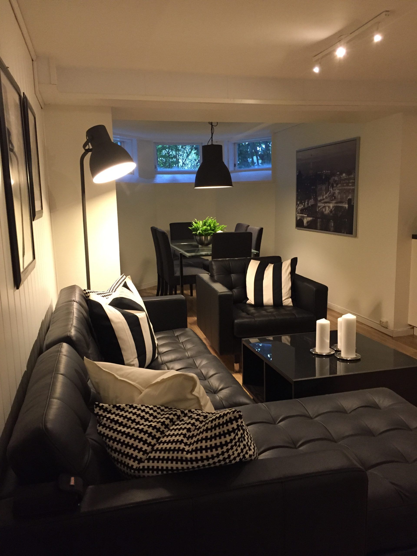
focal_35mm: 29
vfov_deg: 61.7
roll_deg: +1.1
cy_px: 278
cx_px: 208
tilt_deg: -8.4
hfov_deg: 48.2
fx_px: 466
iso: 250
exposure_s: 1/25
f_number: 2.2
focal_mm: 4.15
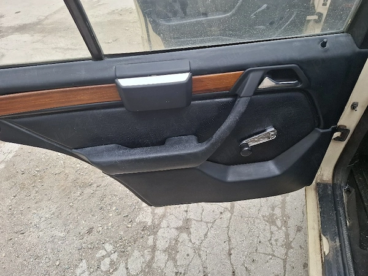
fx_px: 245
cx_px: 184
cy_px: 138
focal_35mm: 23
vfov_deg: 58.9
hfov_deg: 73.9
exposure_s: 1/270
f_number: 1.8
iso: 50
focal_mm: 5.54
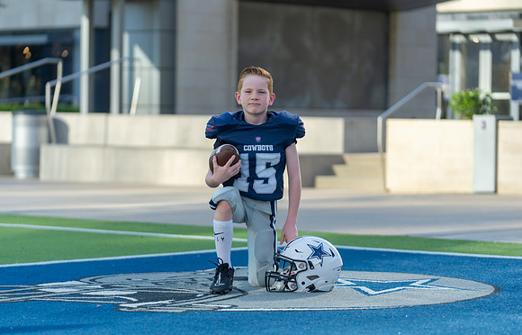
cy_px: 176
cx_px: 264
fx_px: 1651
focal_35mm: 115
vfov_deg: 11.6
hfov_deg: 18.0
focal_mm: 108
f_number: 2.8
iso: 100
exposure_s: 1/500
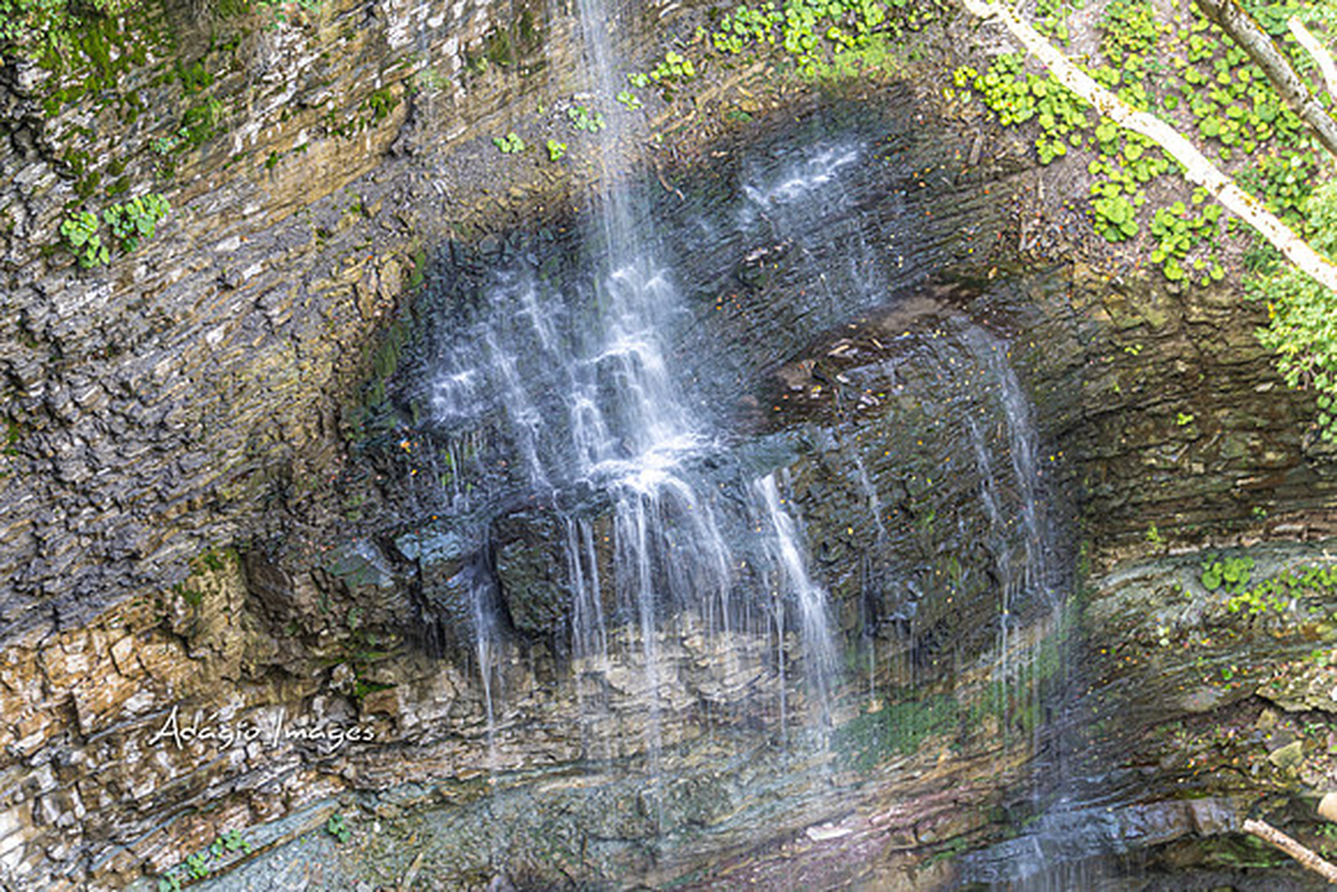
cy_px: 446
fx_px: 3120
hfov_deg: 24.2
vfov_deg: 16.3
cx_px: 668
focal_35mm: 84
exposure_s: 1/6
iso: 100
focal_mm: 56
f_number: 5.6
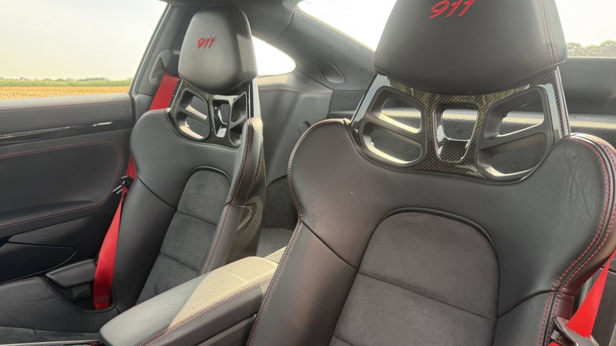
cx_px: 303
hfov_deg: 69.9
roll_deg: +0.0
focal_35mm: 27
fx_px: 441
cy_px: 205
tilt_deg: -14.2
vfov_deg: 42.7
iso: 125
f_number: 1.78
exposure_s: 1/243
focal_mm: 6.76
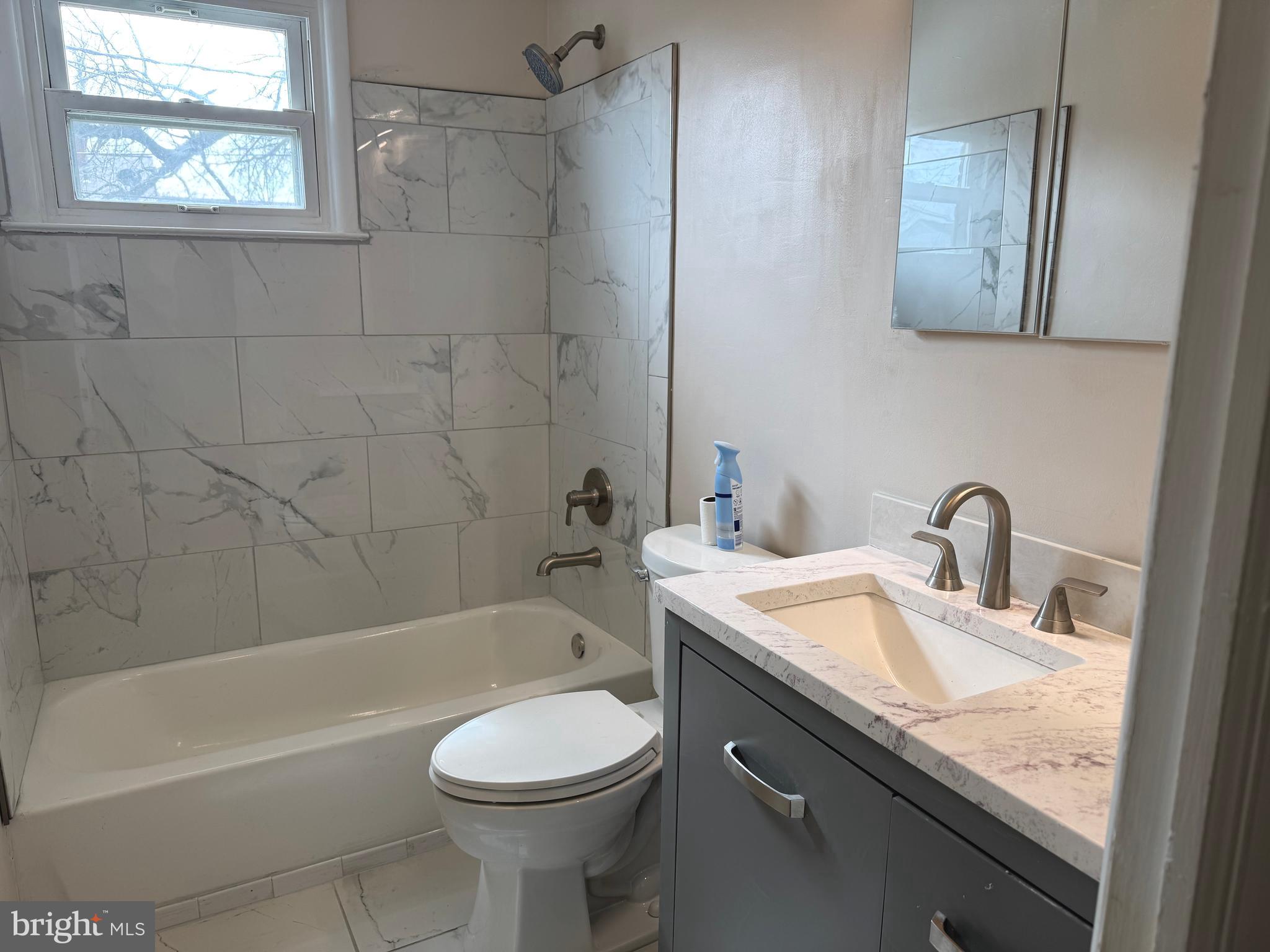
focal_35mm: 24
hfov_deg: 71.6
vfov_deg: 56.8
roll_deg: +0.0
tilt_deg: -12.0
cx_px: 635
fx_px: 881
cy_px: 476
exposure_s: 1/120
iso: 64
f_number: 1.78
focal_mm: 6.76
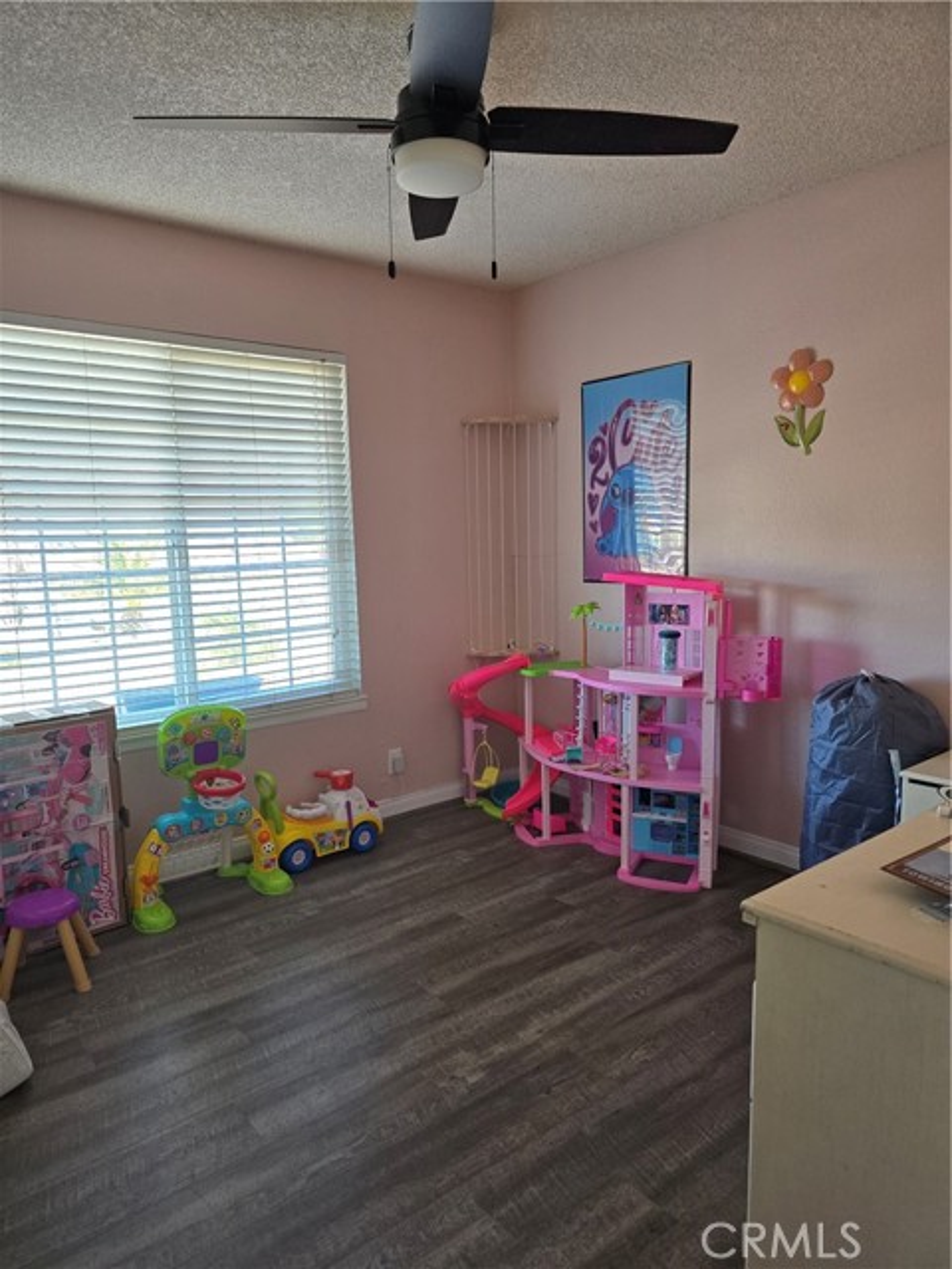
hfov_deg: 58.9
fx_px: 843
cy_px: 634
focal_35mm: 23
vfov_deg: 73.9
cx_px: 476
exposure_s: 1/120
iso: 160
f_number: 1.7
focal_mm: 6.3
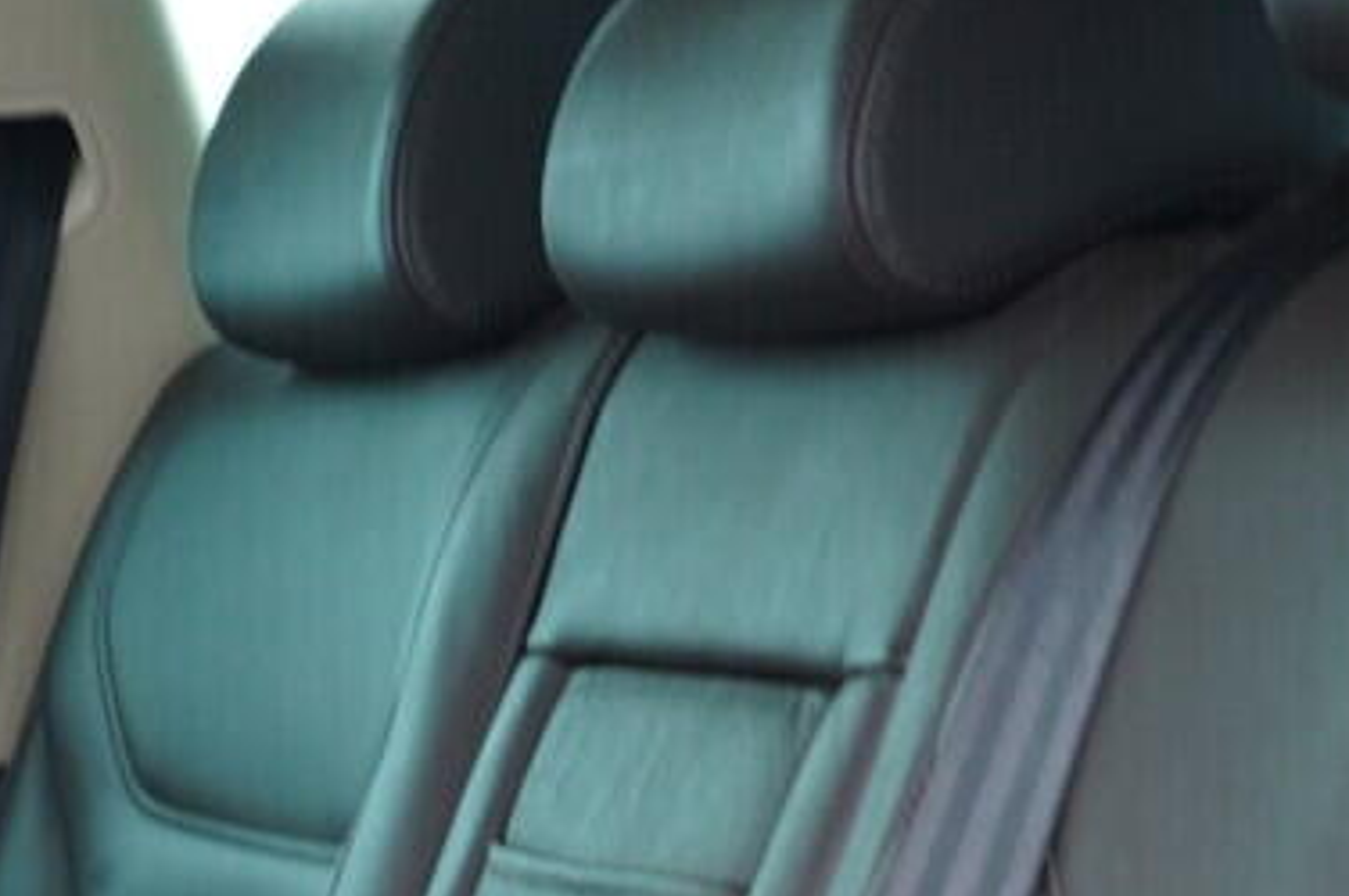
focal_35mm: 138
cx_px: 68
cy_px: 1677
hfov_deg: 14.7
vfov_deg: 9.4
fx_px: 5167
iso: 640
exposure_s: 1/40
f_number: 2.8
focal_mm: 24
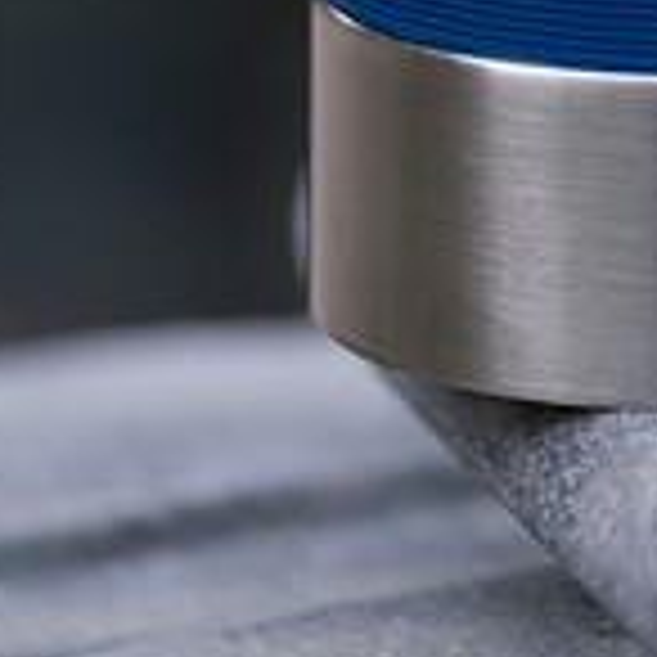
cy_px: -99
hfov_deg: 2.6
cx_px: 554
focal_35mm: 676
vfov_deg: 2.6
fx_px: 14516
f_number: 2.8
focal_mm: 200
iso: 2500
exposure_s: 1/160
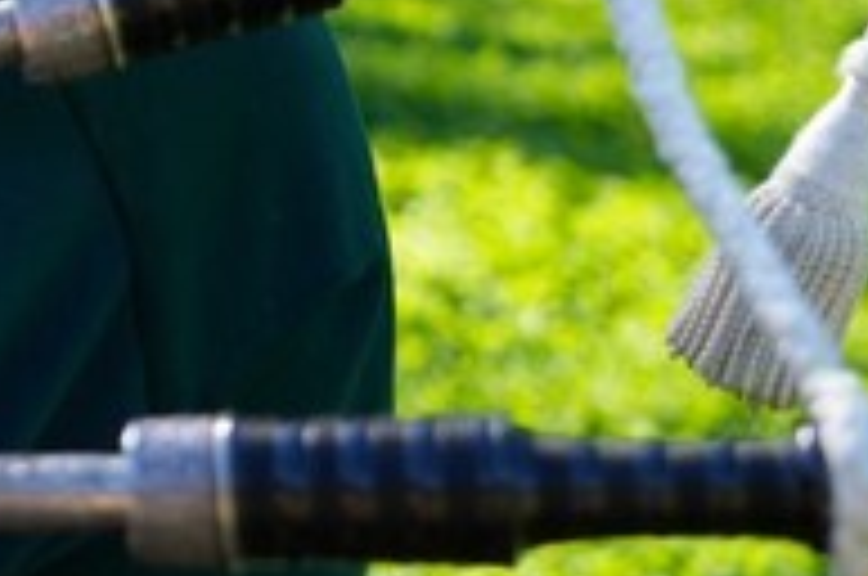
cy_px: -212
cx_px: -450
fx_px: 3225
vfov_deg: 10.0
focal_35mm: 134
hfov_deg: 14.3
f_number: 4
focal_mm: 43
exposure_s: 1/400
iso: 250
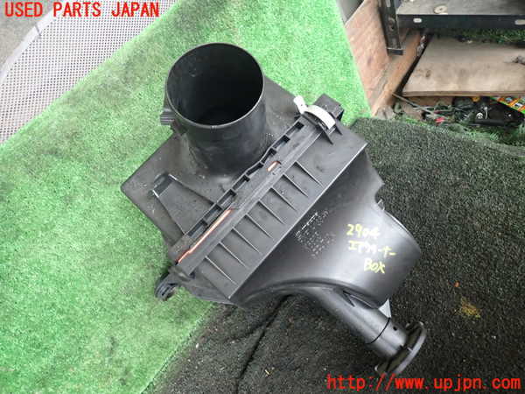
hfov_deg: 69.4
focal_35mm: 25
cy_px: 197
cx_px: 262
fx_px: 379
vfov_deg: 54.9
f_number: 2
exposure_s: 1/30
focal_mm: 4.5
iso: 400
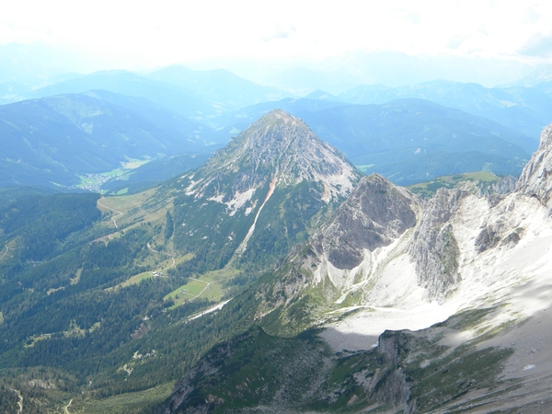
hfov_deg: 40.4
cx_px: 276
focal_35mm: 47
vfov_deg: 30.9
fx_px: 749
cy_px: 207
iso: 80
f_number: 3.9
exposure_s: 1/426
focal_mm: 8.6
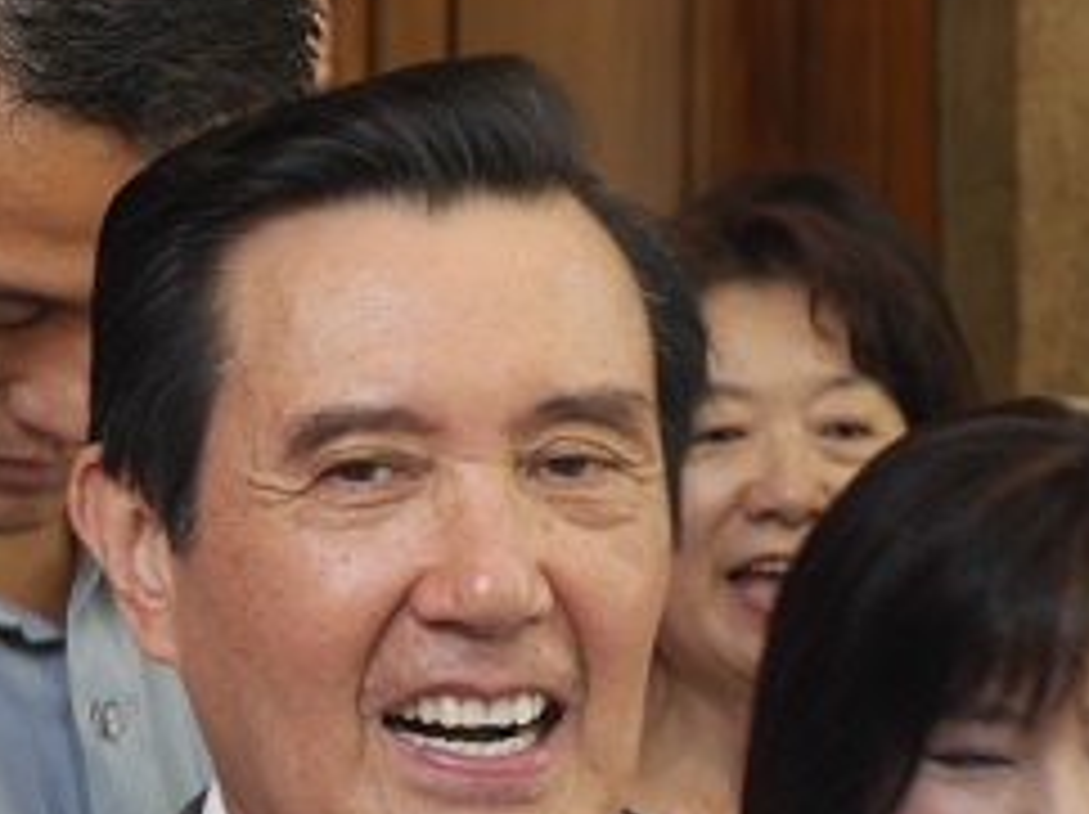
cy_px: 713
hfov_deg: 9.7
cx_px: 360
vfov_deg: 7.3
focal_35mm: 204
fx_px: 6411
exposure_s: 1/60
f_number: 2.8
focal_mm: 29
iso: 200
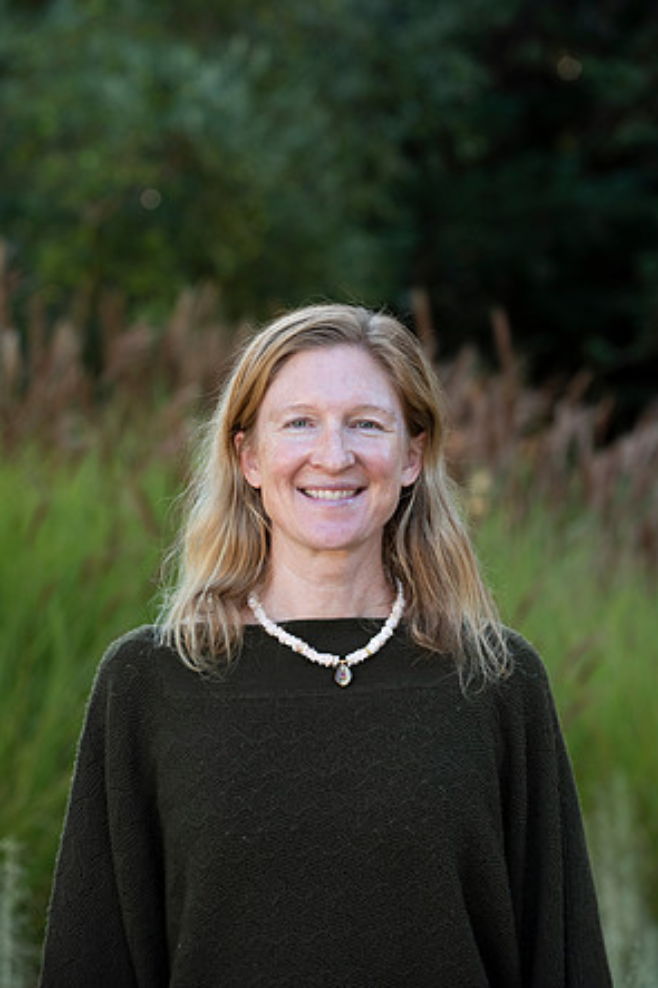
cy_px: 495
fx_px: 3484
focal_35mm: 127
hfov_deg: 10.8
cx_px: 330
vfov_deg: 16.1
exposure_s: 1/250
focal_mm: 125
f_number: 5
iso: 500
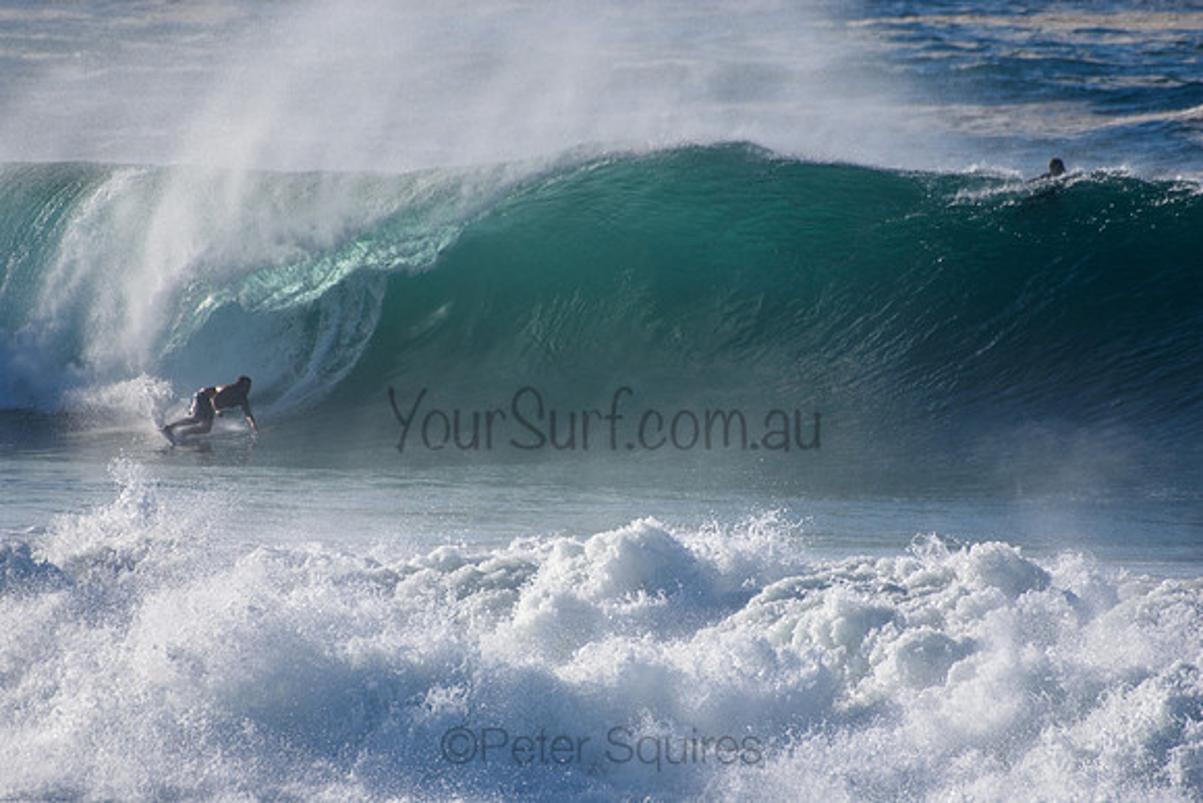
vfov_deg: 1.8
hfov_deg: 2.7
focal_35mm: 750
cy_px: 402
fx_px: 25067
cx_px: 602
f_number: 5.6
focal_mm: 500
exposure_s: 1/2000
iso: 200
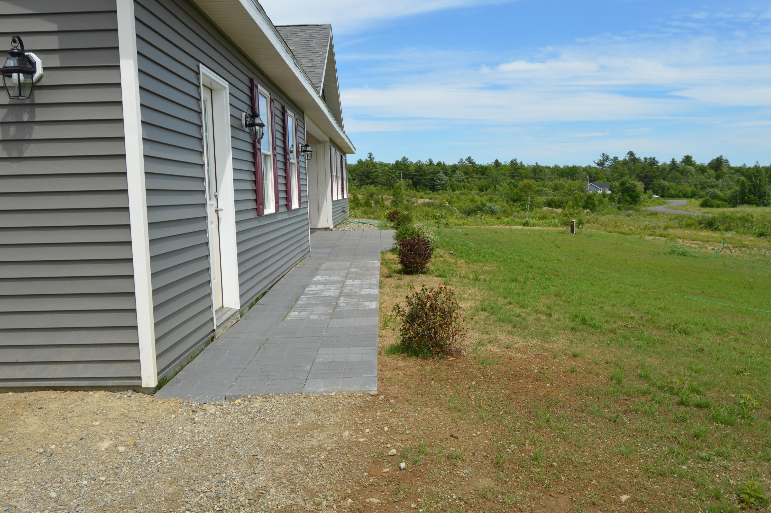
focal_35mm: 33
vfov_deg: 39.9
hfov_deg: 57.3
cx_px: 386
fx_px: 706
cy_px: 256
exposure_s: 1/320
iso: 100
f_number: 9
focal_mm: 22
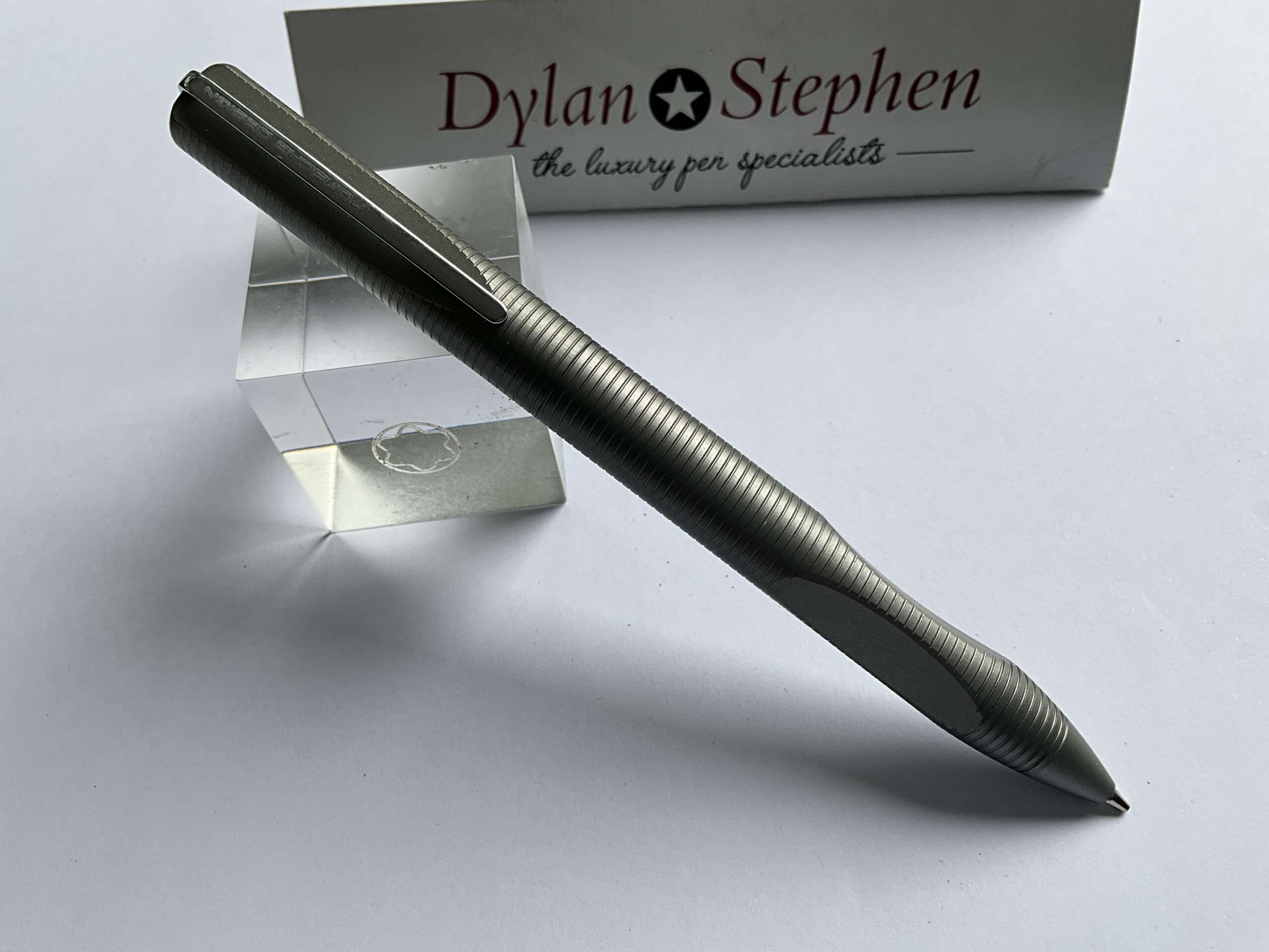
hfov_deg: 61.7
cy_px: 476
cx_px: 634
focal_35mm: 29
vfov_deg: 48.2
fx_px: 1063
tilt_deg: -56.7
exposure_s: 1/180
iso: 20
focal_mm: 3
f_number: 1.8
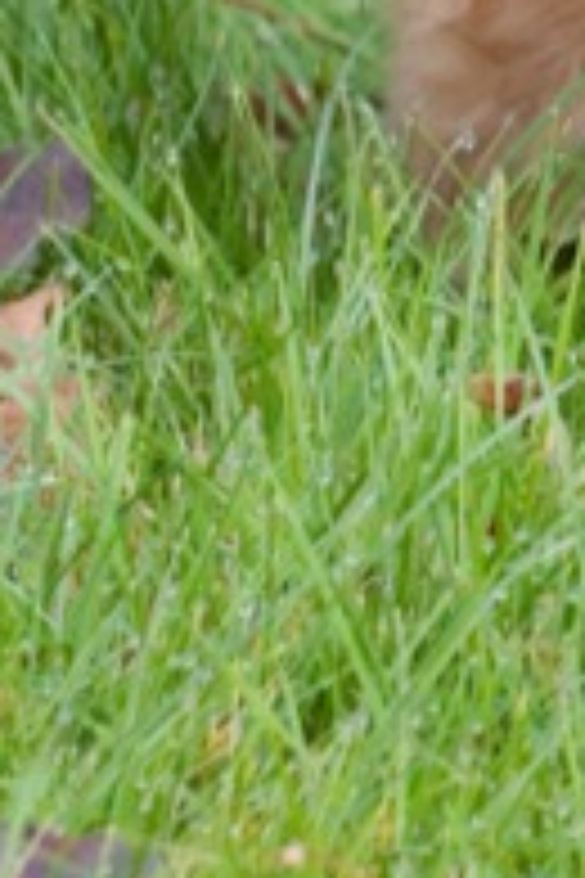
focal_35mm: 1149
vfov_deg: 1.8
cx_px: 2025
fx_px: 28005
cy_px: -801
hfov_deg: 1.2
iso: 2000
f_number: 8
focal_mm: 140
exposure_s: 1/320
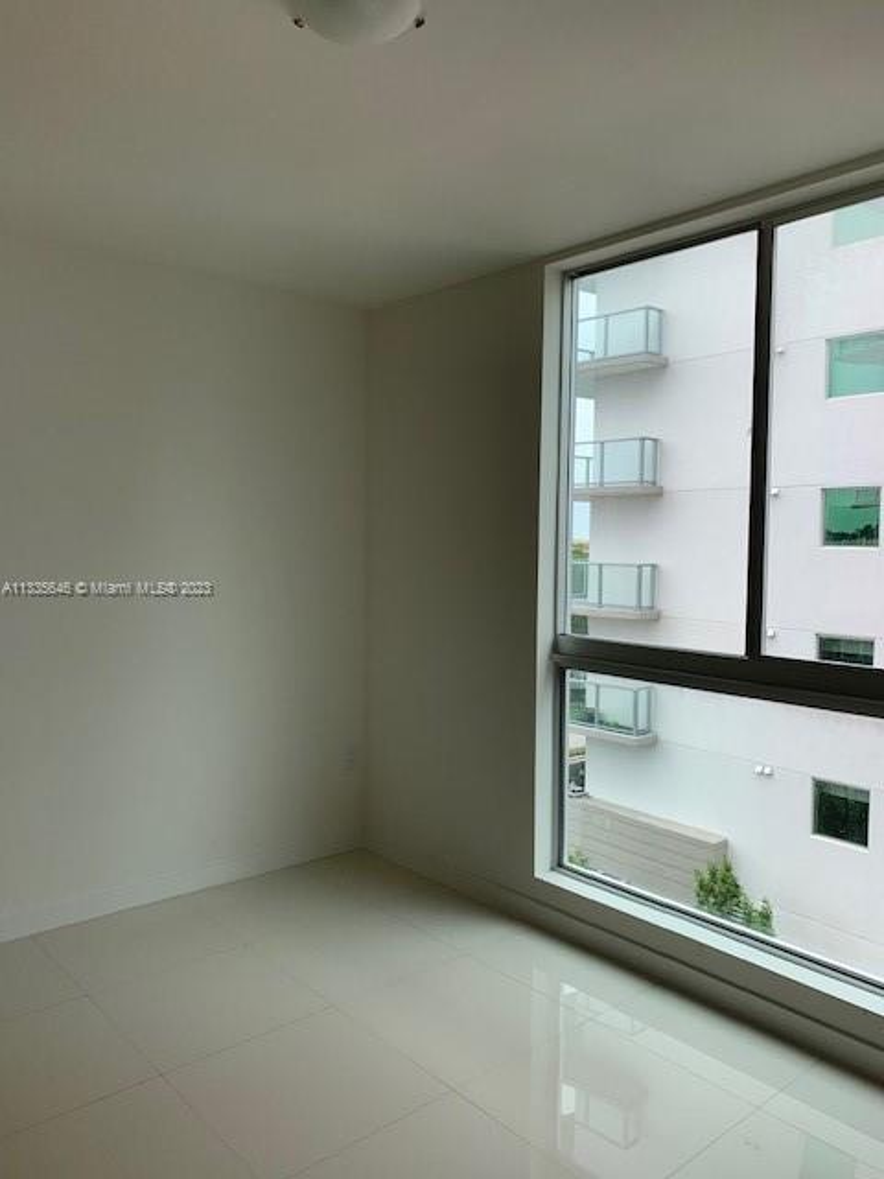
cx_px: 442
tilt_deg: -3.9
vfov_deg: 67.3
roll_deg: -0.9
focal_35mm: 26
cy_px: 590
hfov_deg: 53.1
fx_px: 885
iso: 25
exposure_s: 1/444
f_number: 1.8
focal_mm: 4.25
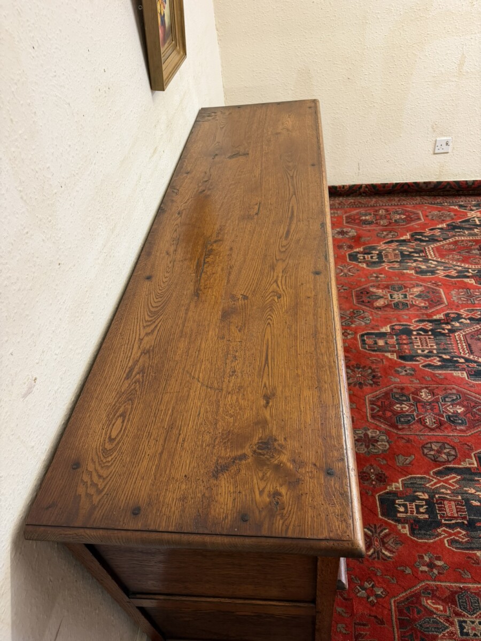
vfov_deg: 71.6
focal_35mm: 24
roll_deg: +7.6
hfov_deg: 56.8
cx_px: 240
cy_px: 320
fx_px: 445
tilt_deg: -43.0
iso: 160
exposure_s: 1/50
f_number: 1.78
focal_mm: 6.76
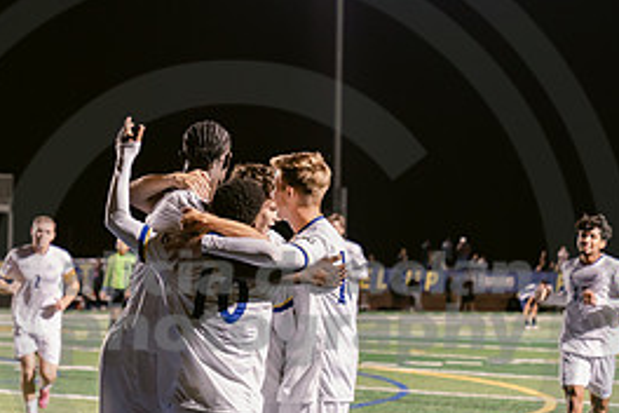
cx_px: 223
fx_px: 2648
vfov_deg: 8.9
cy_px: 299
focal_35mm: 154
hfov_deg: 13.3
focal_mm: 70
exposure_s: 1/250
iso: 2500
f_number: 3.2
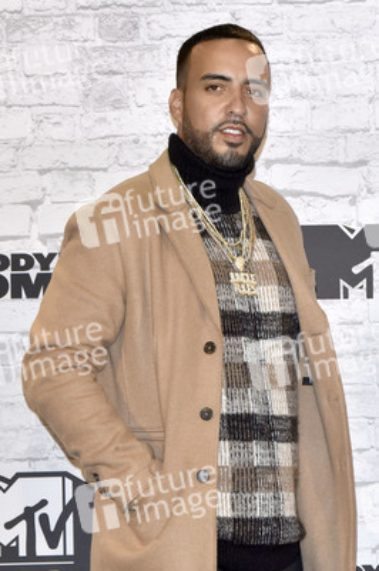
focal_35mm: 135
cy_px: 286
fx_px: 2135
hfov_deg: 10.1
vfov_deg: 15.2
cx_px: 190
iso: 2000
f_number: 6.3
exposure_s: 1/250
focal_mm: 135
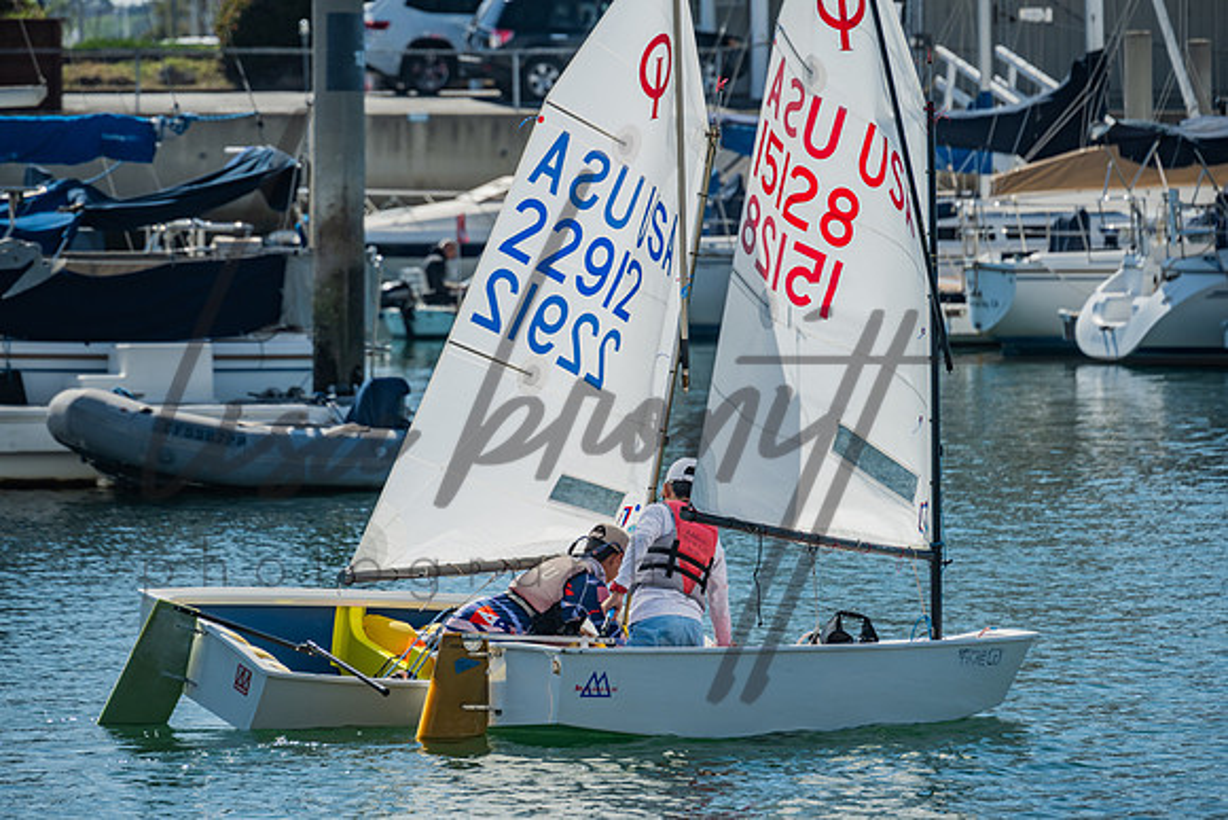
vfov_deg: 5.9
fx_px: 7907
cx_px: 590
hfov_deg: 8.9
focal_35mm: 232
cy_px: 475
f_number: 6.3
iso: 100
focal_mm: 200
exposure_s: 1/250
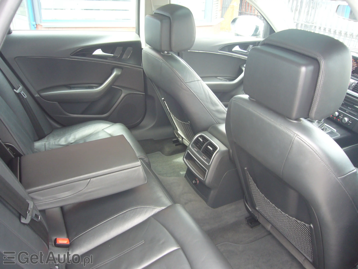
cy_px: 134
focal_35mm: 28
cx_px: 179
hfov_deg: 63.4
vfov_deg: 49.7
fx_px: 290
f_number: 2.8
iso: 100
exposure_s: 1/20
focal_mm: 4.6
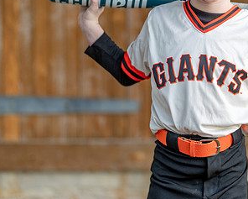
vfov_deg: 14.5
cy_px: 47
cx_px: 217
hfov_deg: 17.9
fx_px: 778
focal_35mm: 106
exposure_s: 1/640
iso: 100
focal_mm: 50
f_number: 1.2
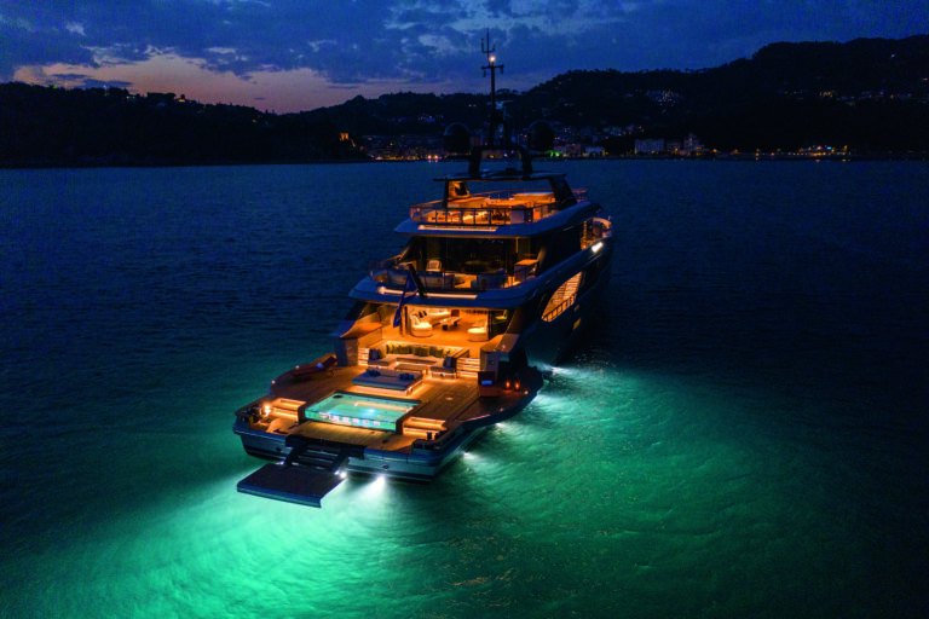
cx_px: 464
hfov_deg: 65.5
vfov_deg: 46.4
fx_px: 722
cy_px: 310
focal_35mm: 28
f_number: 2.8
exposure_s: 1/50
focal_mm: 10.26
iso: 800
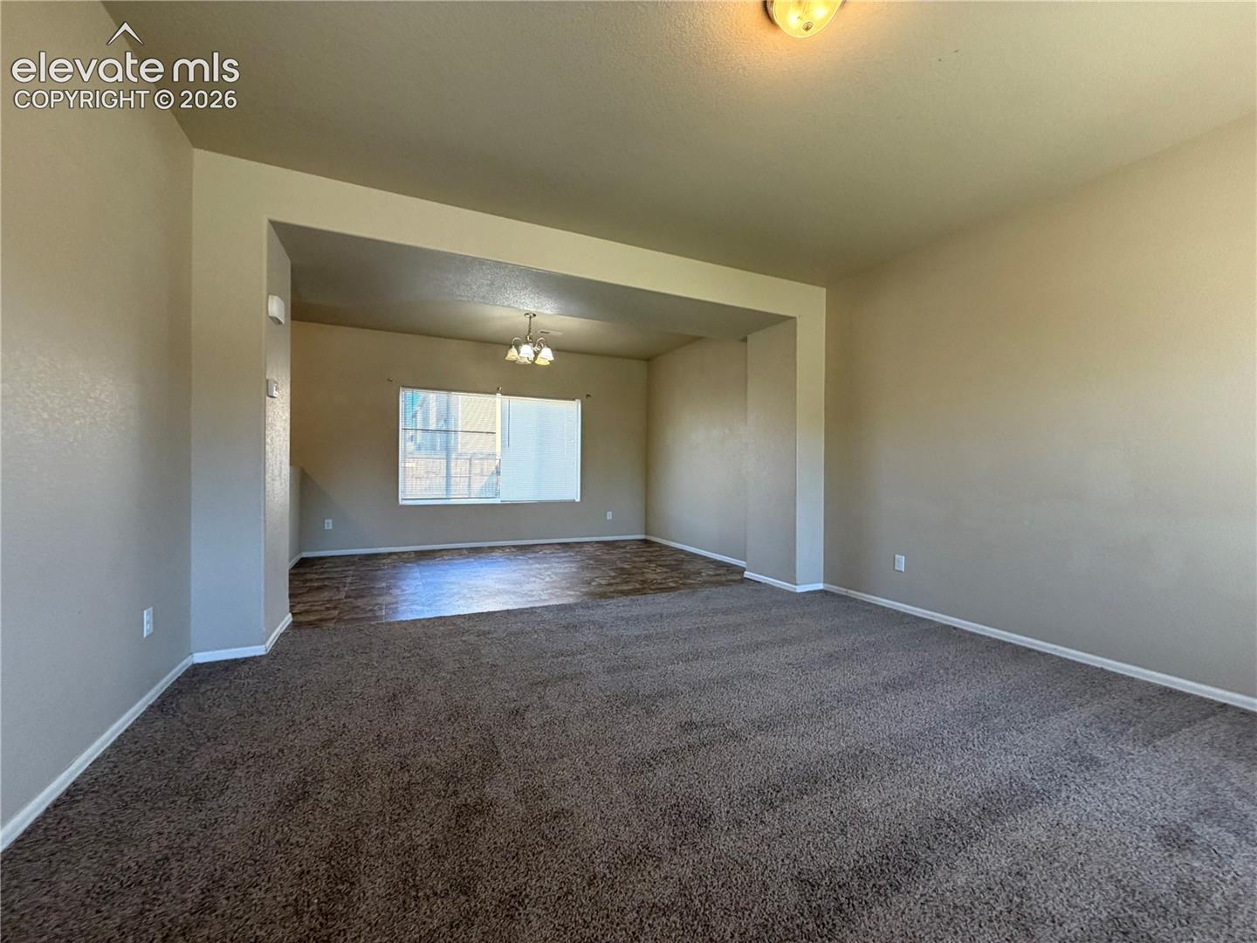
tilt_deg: +1.4
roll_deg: -1.5
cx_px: 628
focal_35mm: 14
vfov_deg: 85.7
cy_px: 472
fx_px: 508
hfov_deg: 102.1
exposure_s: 1/120
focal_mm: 2.22
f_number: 2.2
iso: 250
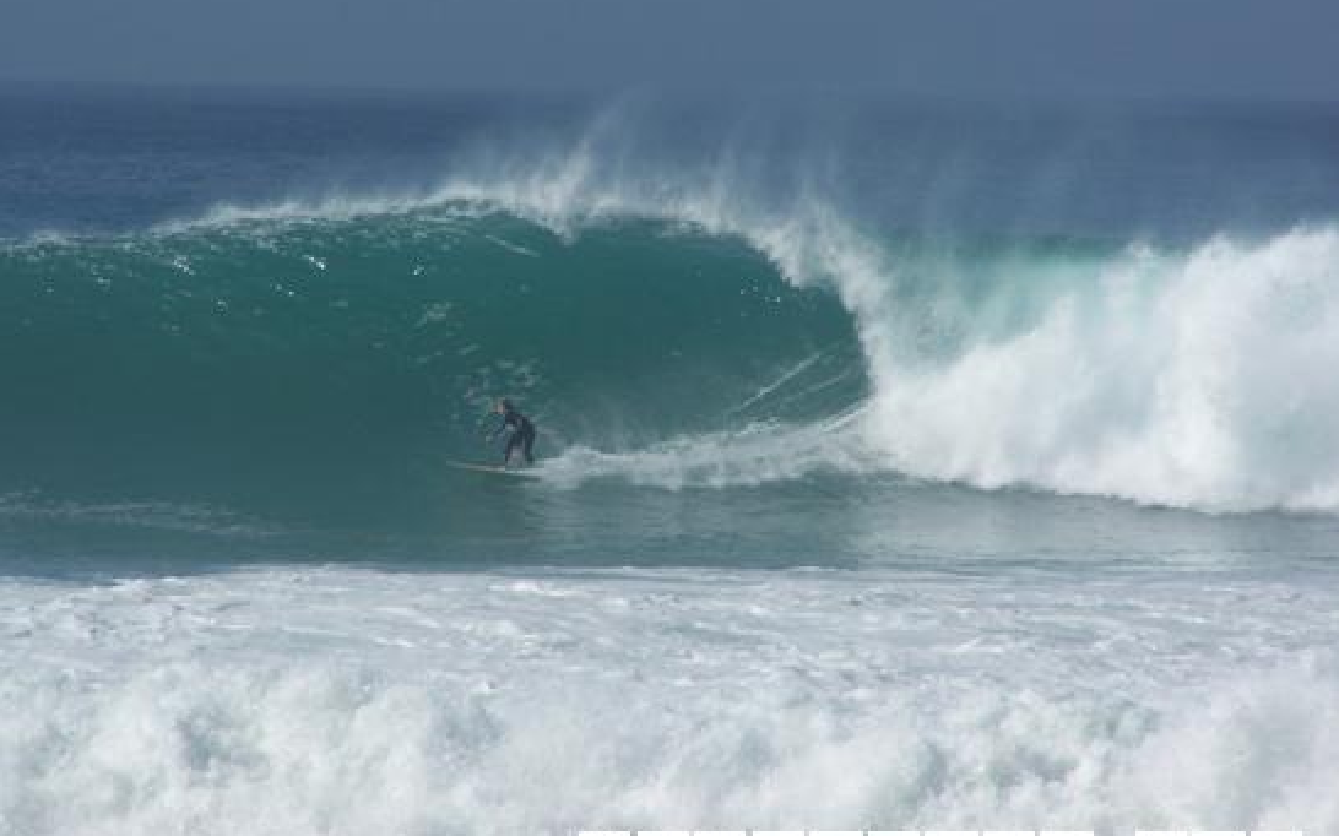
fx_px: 14776
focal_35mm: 405
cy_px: 409
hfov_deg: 5.2
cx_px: 668
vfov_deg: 3.2
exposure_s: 1/750
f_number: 7.1
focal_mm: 63
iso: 80
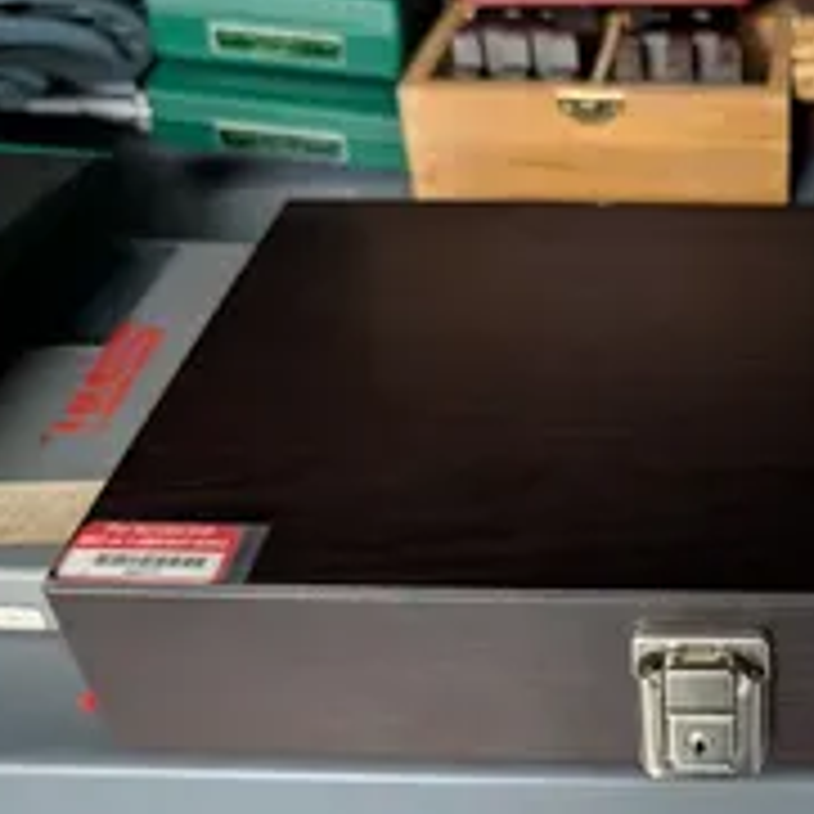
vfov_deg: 36.0
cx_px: 760
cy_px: 452
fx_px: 1250
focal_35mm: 47
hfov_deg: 33.8
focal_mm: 6.9
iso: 1633
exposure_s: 1/120
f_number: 1.68
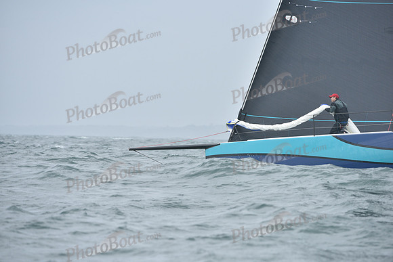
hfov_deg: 6.1
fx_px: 3712
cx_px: 196
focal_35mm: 340
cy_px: 131
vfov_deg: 4.0
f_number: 6.3
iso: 320
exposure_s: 1/1000
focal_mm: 340
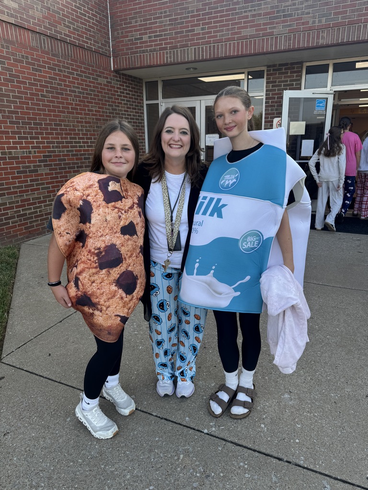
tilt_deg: -15.8
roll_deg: +1.2
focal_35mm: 24
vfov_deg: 71.6
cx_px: 184
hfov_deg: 56.8
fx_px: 340
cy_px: 245
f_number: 1.78
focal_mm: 6.76
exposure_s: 1/522
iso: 80
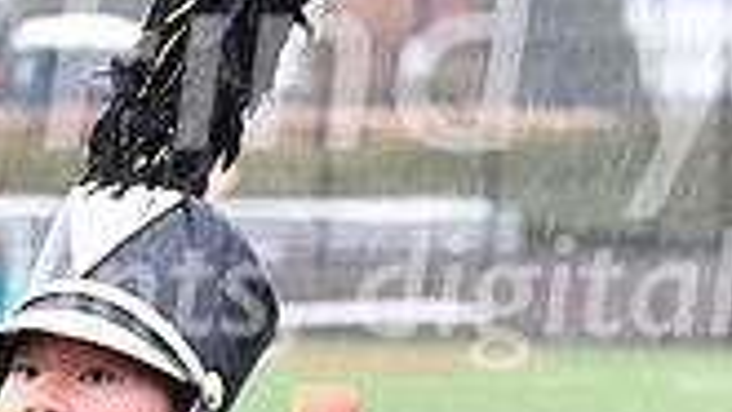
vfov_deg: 3.1
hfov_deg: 5.5
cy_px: 521
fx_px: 7496
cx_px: 1029
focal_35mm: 386
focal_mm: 70
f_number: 4
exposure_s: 1/250
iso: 1000
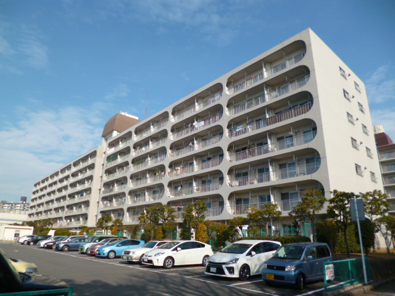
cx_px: 198
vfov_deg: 56.8
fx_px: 274
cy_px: 148
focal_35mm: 24
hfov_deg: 71.6
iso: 100
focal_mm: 4.3
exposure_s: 1/160
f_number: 9
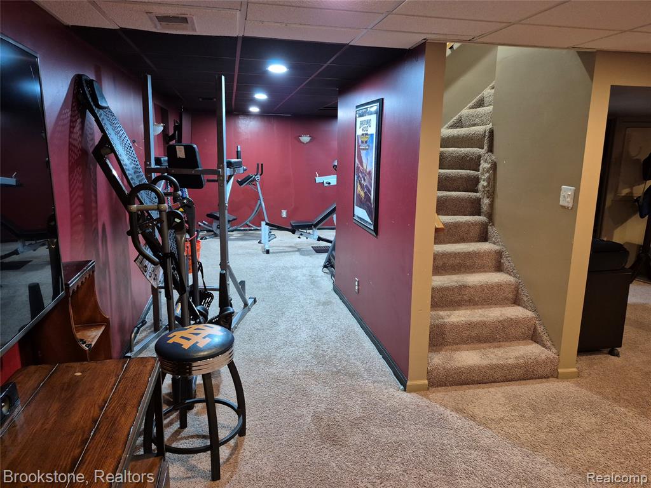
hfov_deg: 73.9
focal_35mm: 23
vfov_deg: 58.9
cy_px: 244
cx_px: 326
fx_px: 433
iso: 800
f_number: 1.8
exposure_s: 1/60
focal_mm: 5.4
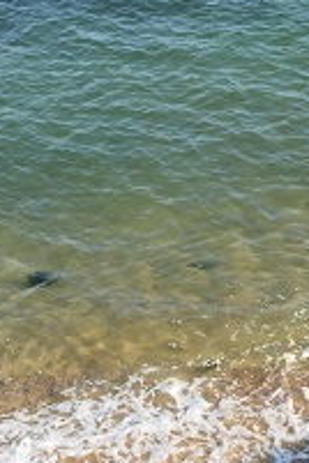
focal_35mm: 90
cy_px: 486
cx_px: 85
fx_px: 1159
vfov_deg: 21.6
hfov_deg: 15.1
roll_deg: +3.1
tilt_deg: -37.9
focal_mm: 4.15
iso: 32
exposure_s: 1/898
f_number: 2.2
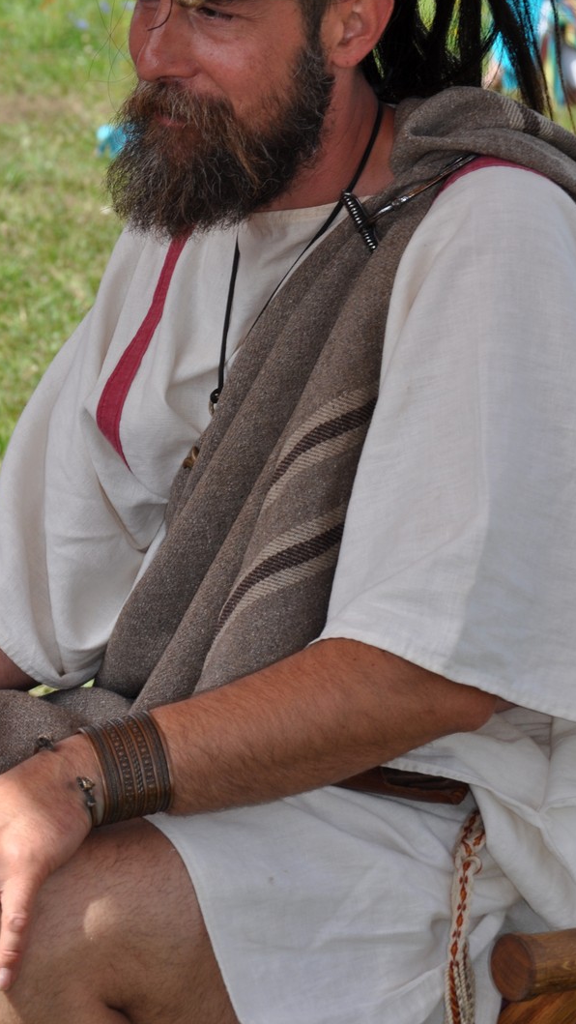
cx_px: 241
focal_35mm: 218
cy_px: 326
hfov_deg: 5.6
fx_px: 5917
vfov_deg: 9.9
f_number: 11
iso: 200
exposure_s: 1/200
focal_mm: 98
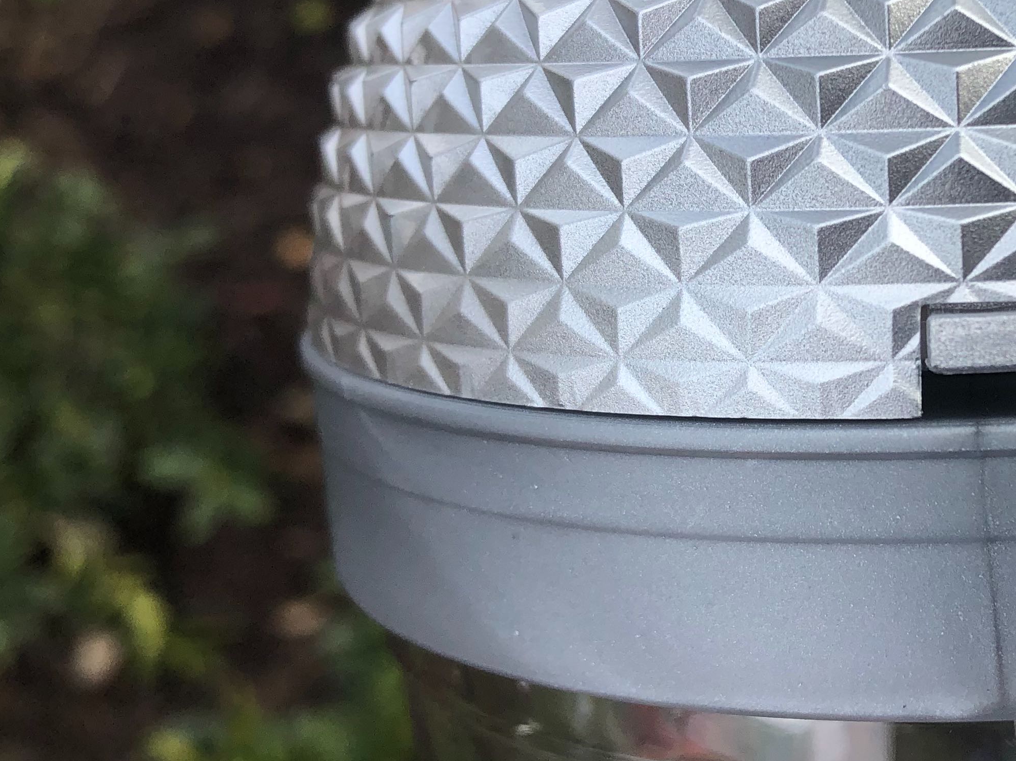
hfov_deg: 31.9
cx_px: 950
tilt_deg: -49.2
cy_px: 297
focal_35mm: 57
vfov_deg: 25.6
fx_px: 1673
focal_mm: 3.99
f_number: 1.8
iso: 20
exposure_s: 1/762
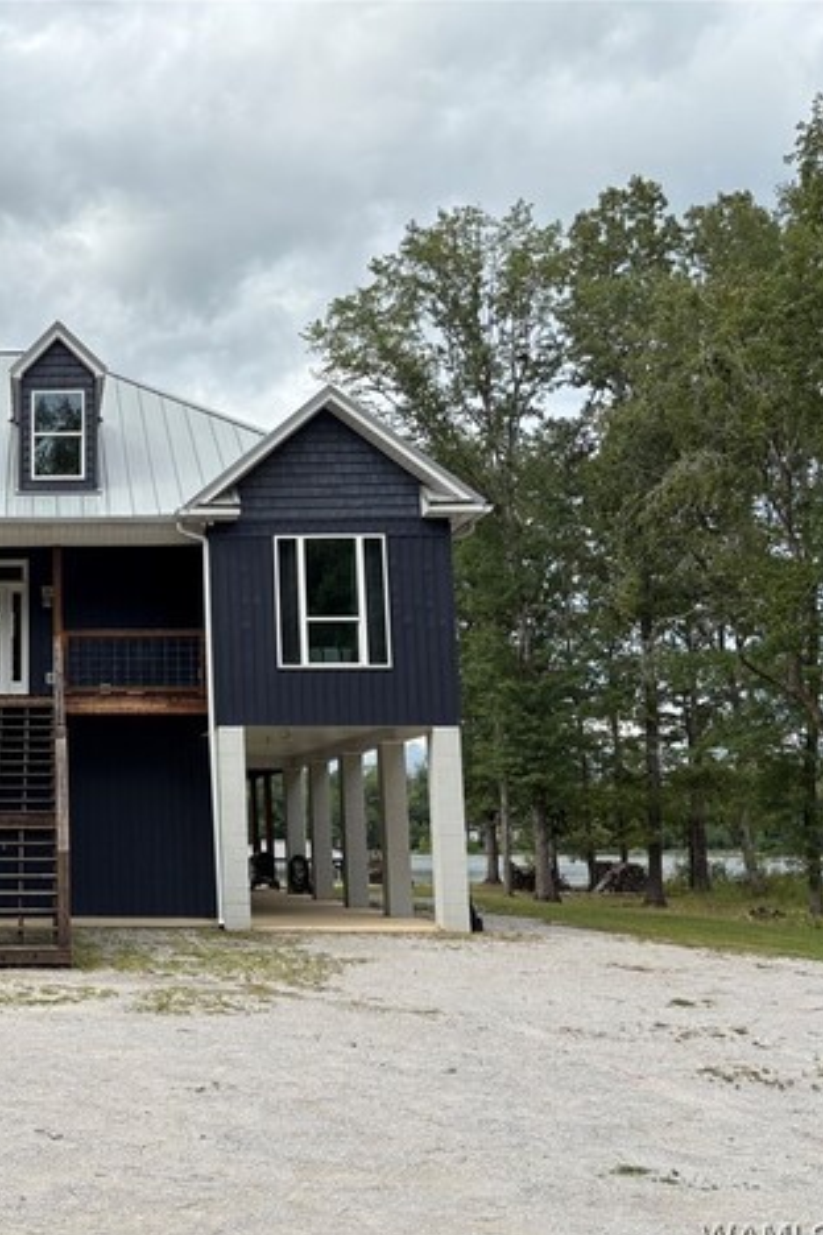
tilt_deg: +9.6
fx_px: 1269
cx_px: -3
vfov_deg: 51.9
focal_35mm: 37
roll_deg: -0.2
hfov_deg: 32.9
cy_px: 631
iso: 50
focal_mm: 5.96
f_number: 1.6
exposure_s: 1/2062
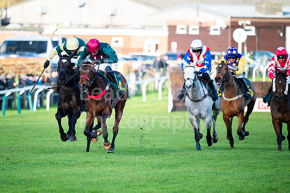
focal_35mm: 456
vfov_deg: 3.0
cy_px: 102
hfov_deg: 4.5
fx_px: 3667
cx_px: 126
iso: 800
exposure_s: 1/2500
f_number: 4.5
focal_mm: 400
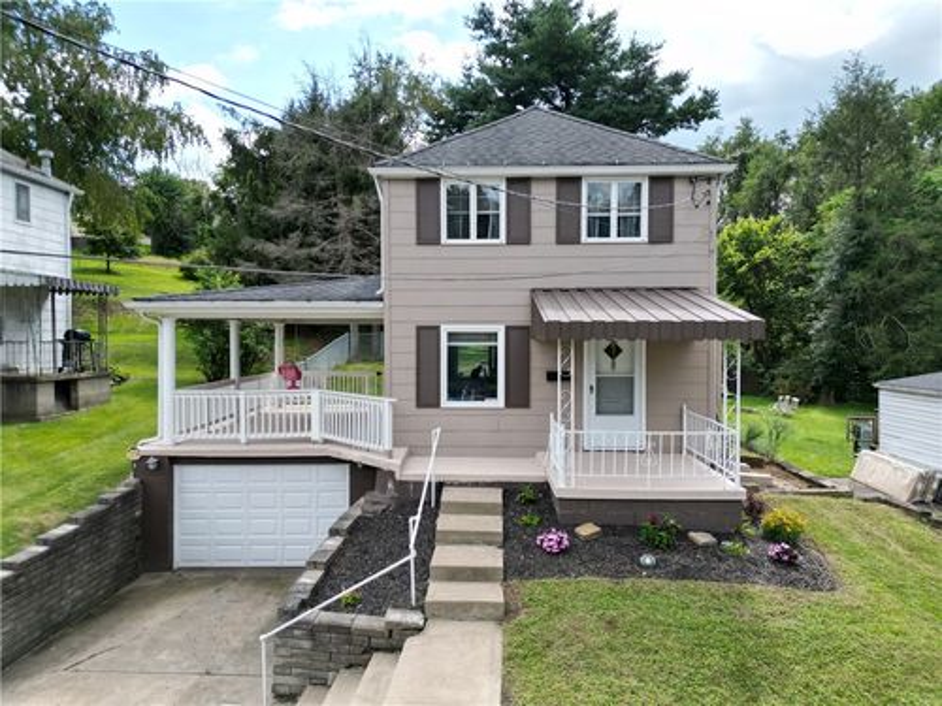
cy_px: 353
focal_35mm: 24
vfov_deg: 56.8
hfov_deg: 71.6
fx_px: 653
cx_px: 471
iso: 130
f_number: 1.7
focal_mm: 6.72
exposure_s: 1/1500
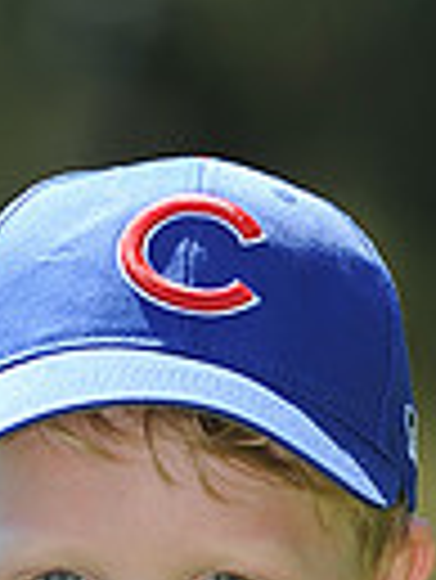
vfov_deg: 2.3
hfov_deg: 1.7
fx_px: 14486
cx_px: 198
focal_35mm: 864
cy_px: 931
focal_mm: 200
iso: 200
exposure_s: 1/800
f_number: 4.5
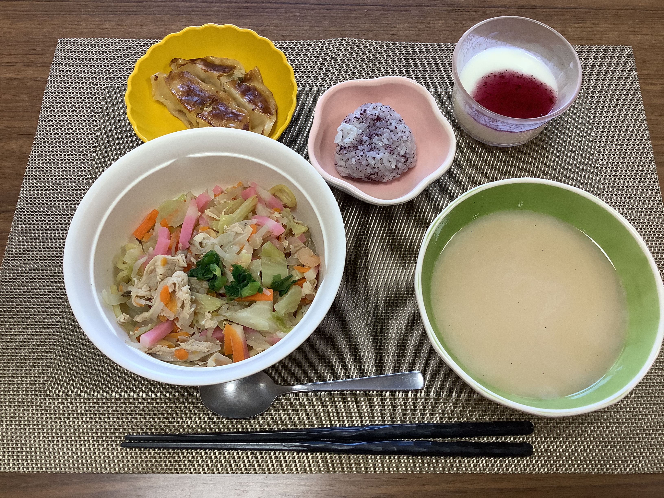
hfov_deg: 58.4
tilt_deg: -68.2
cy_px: 249
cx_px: 332
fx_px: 595
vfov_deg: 45.4
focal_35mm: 31
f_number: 2.4
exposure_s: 1/120
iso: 100
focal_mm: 3.3
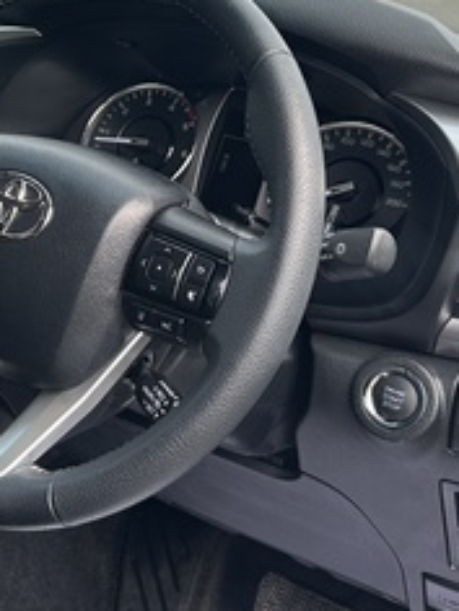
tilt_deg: -10.5
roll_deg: -3.5
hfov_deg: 22.0
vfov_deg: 29.3
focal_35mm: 65
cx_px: 34
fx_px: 1149
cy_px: 137
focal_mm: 6.86
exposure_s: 1/604
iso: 80
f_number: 1.78
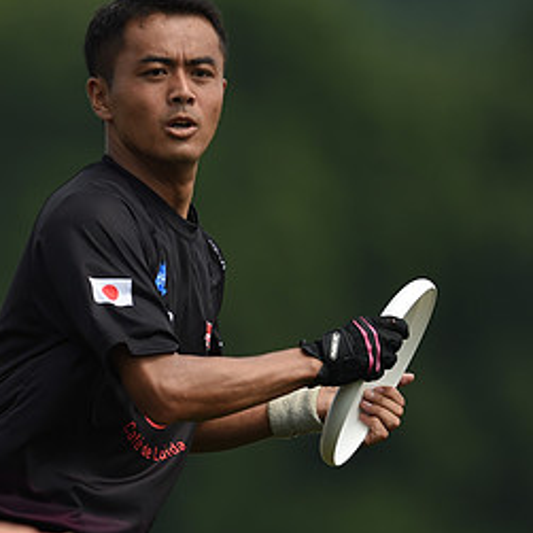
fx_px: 13640
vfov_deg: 2.2
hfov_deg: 2.2
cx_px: -64
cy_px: 266
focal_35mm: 783
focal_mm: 400
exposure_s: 1/1600
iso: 100
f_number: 4
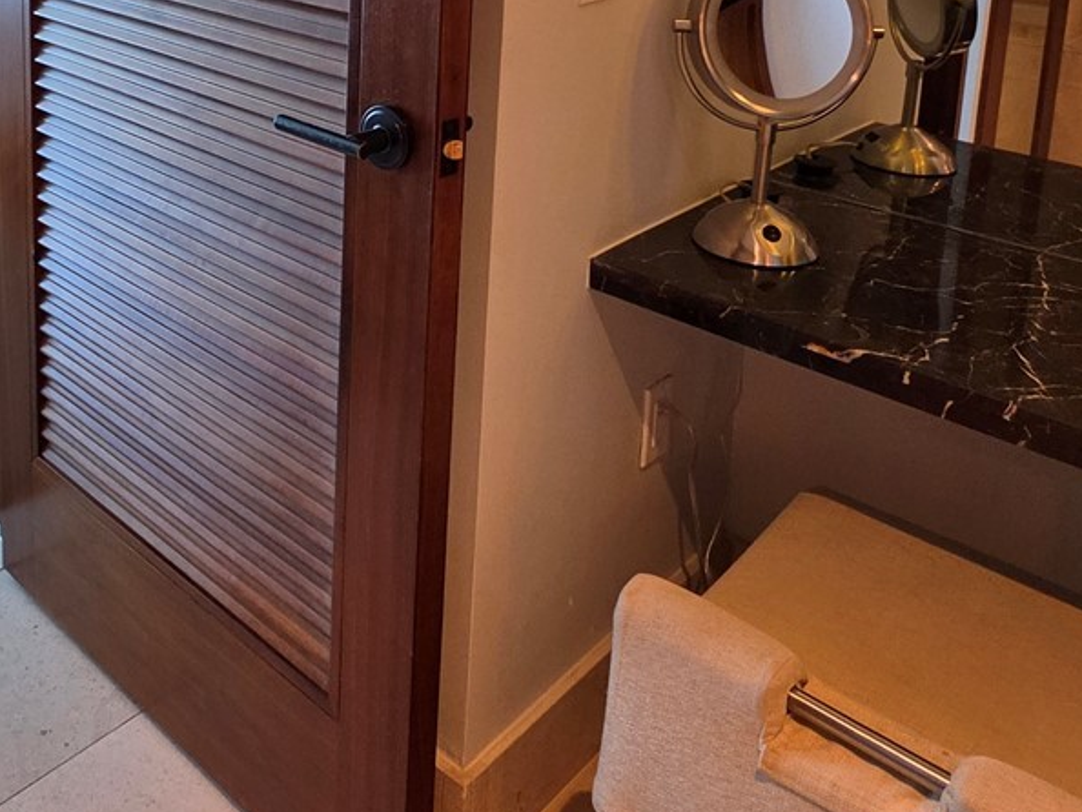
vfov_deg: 36.7
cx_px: 346
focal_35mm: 35
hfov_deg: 51.5
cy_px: 7
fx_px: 1094
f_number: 1.9
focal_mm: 2.2
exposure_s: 1/120
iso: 160
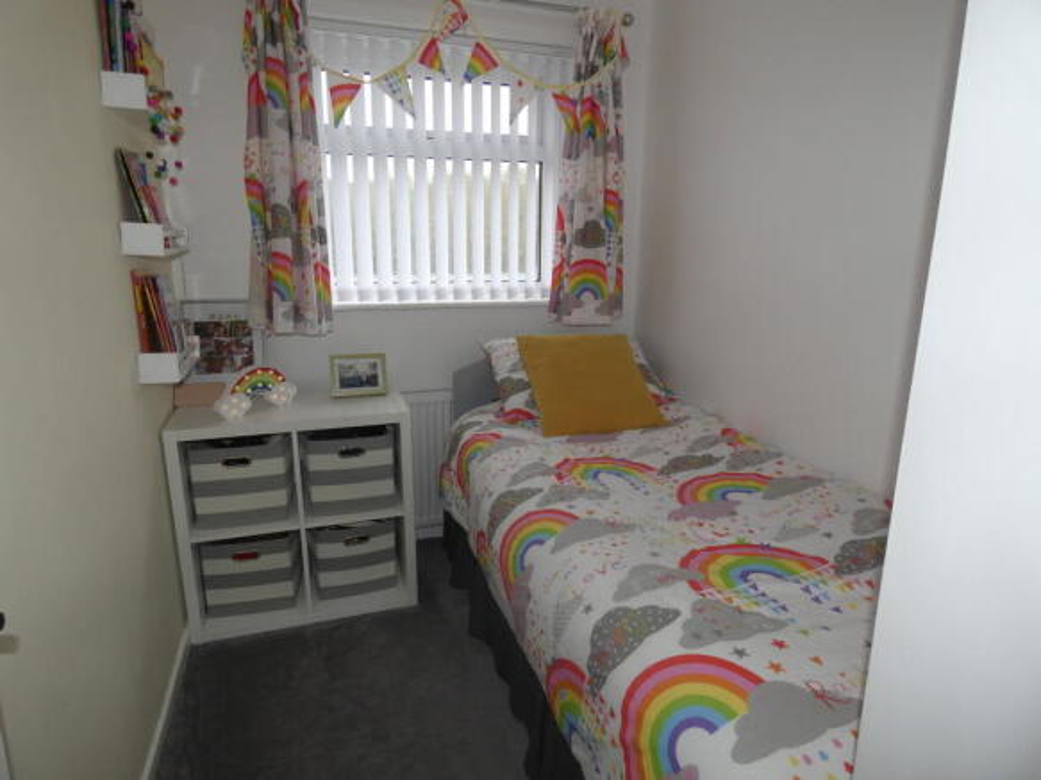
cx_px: 520
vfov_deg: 66.0
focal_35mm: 20
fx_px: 601
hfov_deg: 81.8
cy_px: 390
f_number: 2.8
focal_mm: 3.6
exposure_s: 1/60
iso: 125
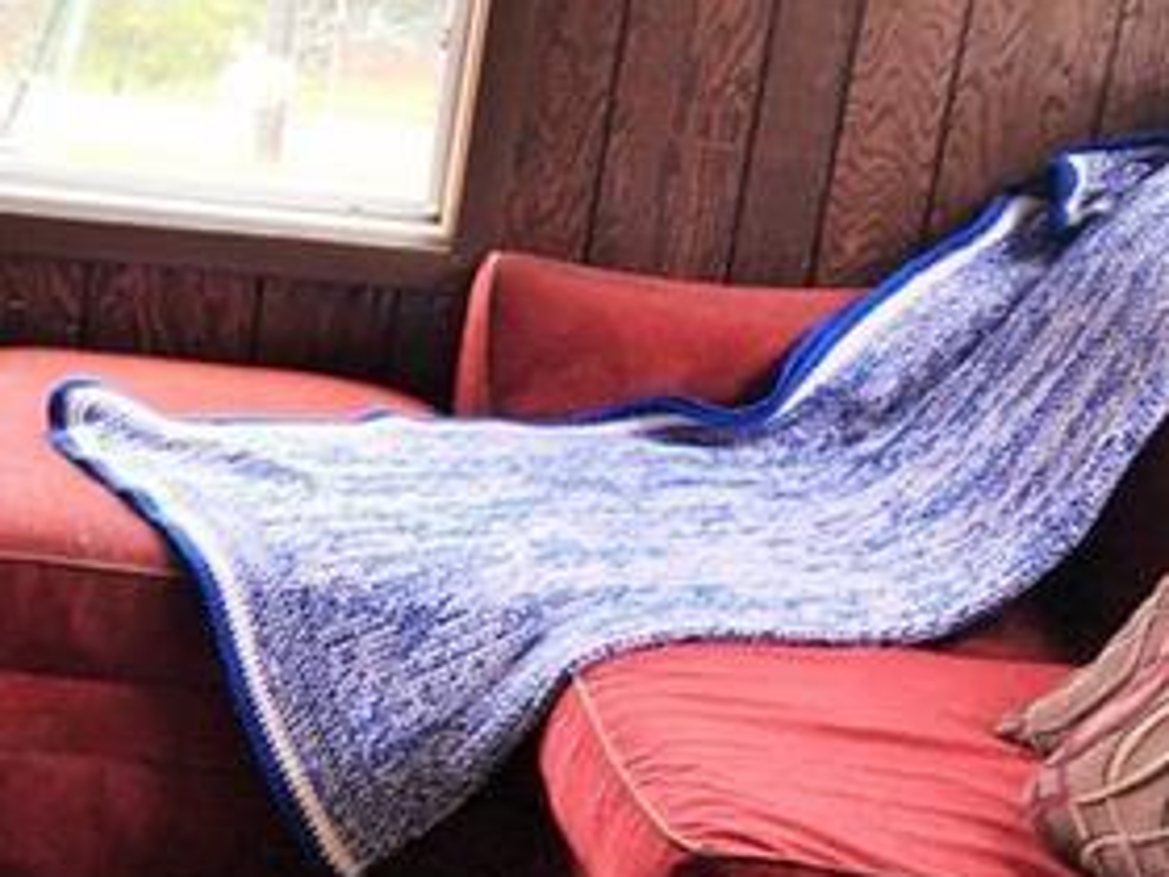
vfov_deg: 17.8
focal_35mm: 83
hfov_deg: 21.4
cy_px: 380
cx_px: -334
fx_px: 2803
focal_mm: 4.15
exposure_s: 1/60
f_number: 2.2
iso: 32
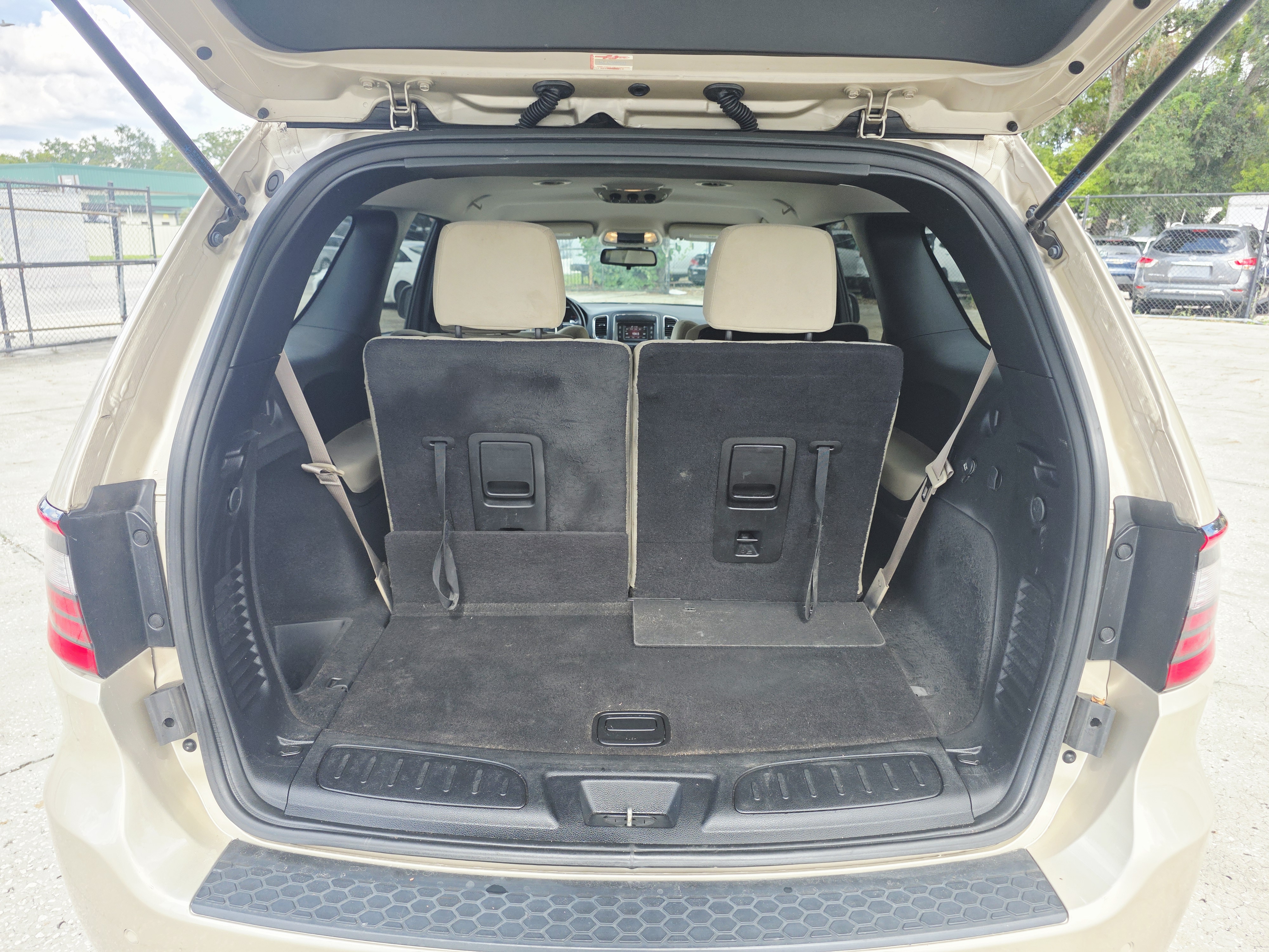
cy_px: 476
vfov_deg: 58.9
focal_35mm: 23
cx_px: 634
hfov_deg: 73.9
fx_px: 843
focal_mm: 6.3
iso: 32
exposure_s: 1/359
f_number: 1.7
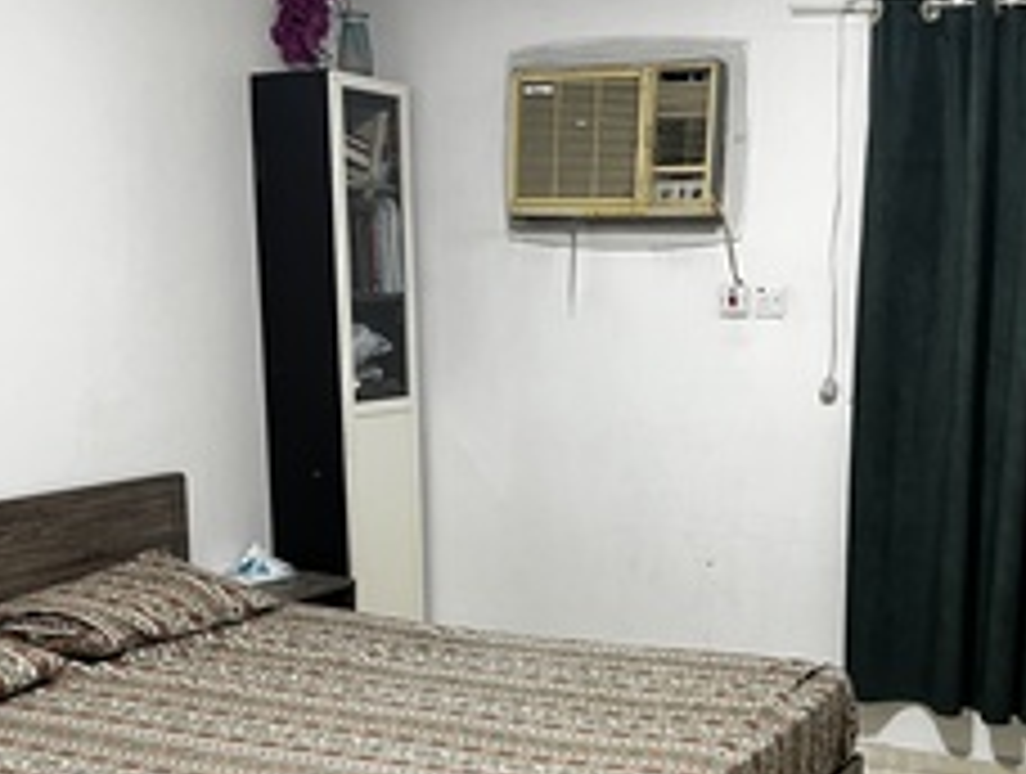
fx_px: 1545
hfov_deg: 36.7
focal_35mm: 52
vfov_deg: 27.8
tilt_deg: -11.5
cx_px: 596
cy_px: 565
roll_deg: +0.0
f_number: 1.5
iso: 80
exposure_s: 1/60
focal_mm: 5.7
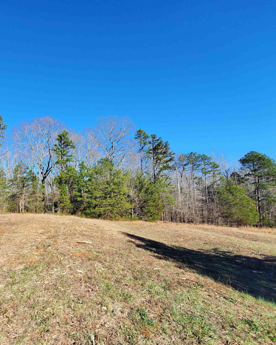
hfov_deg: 74.5
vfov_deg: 89.6
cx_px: 91
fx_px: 174
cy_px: 172
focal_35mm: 17
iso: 50
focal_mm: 1.8
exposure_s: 1/555
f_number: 2.2
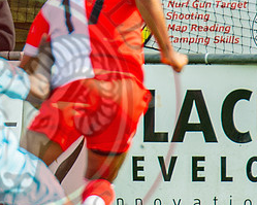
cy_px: 121
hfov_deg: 0.9
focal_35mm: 2271
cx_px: -165
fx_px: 17267
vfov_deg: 0.7
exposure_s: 1/1600
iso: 400
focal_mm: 420
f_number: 4
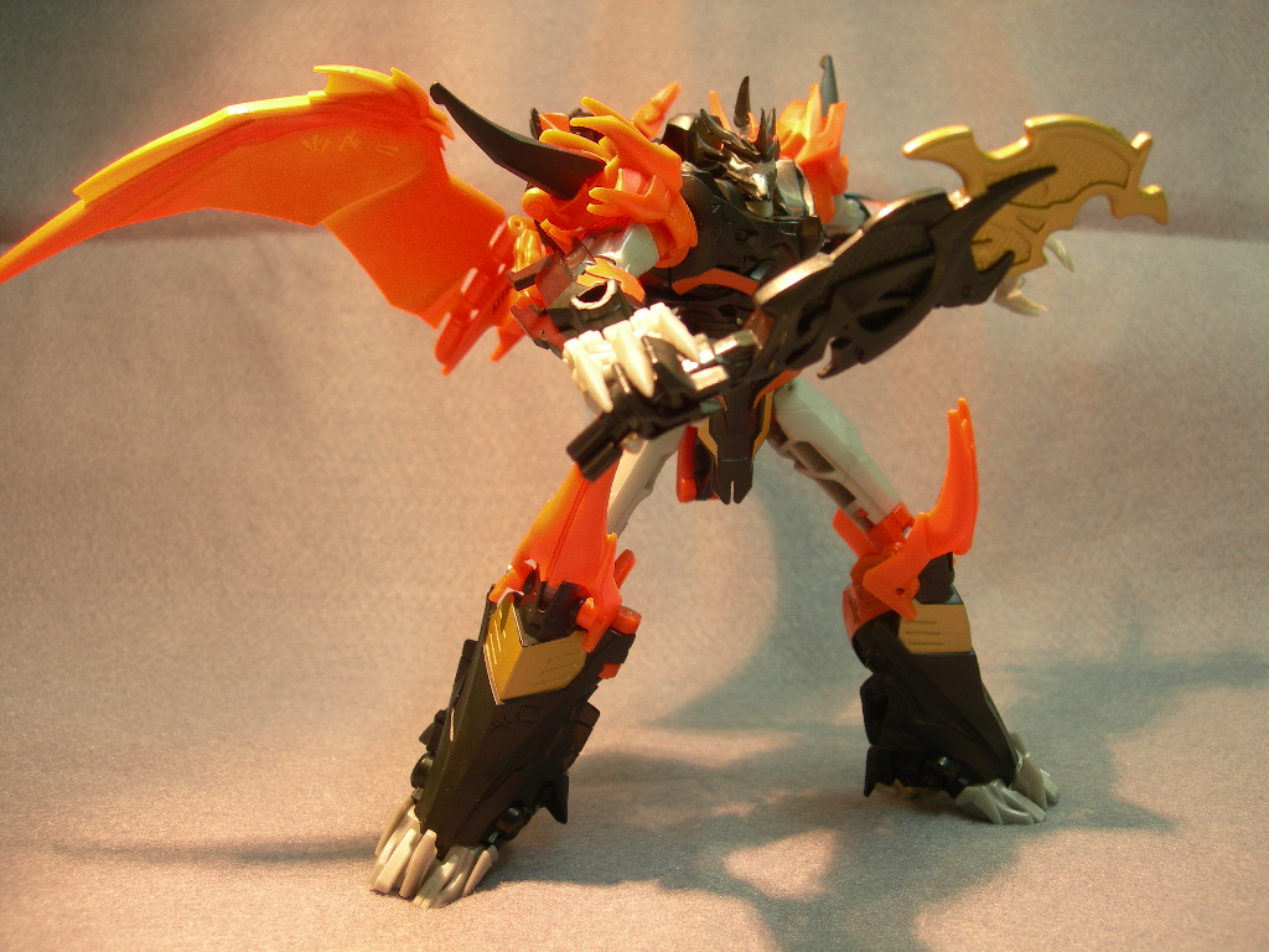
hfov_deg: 49.0
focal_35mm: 38
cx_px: 634
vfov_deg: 37.7
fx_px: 1393
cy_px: 476
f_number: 2.8
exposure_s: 1/10
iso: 50
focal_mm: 7.8
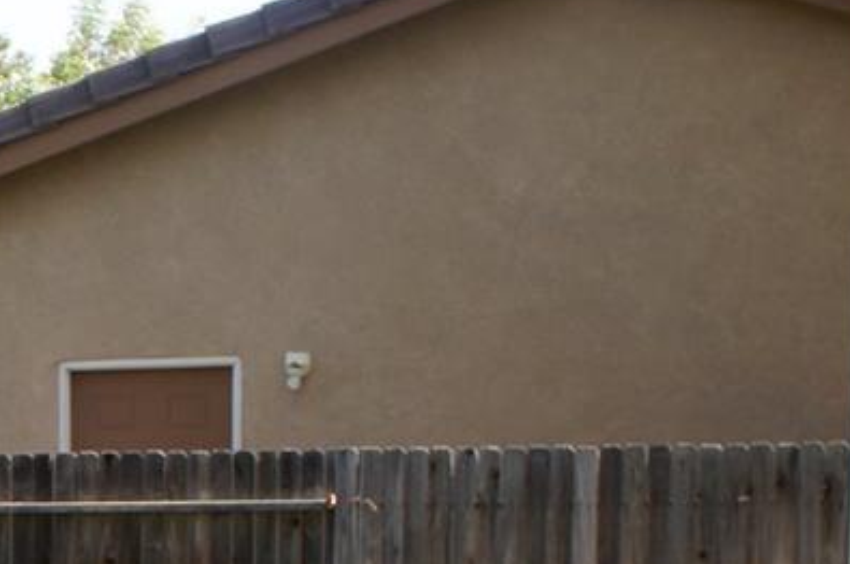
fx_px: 2687
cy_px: 872
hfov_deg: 16.1
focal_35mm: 114
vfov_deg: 11.4
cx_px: -506
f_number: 11
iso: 200
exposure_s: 1/60
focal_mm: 20
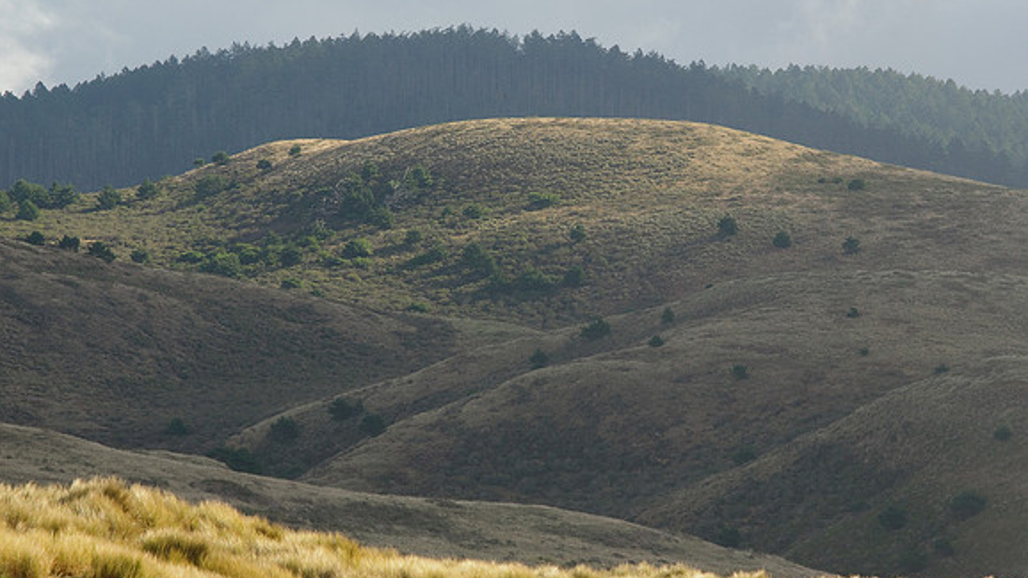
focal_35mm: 378
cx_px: 514
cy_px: 332
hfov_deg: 5.7
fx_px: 10303
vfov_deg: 3.2
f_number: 13
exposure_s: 1/320
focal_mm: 240
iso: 400
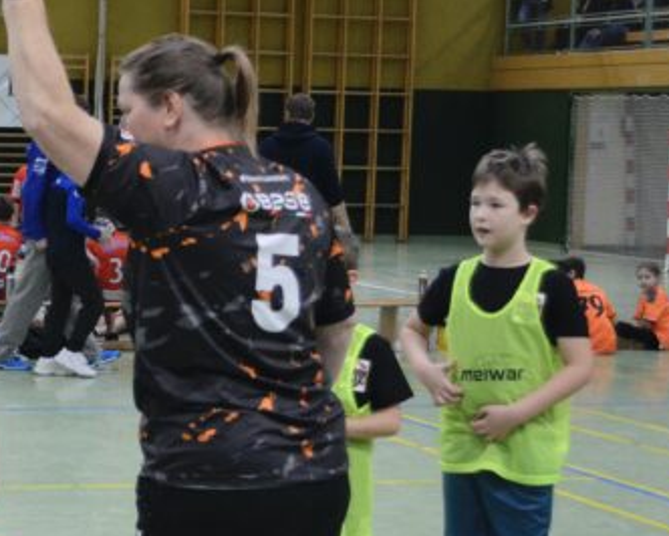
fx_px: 2060
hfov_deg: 17.4
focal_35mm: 104
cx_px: -171
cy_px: 292
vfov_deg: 14.8
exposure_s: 1/400
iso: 1600
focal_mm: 24
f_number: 4
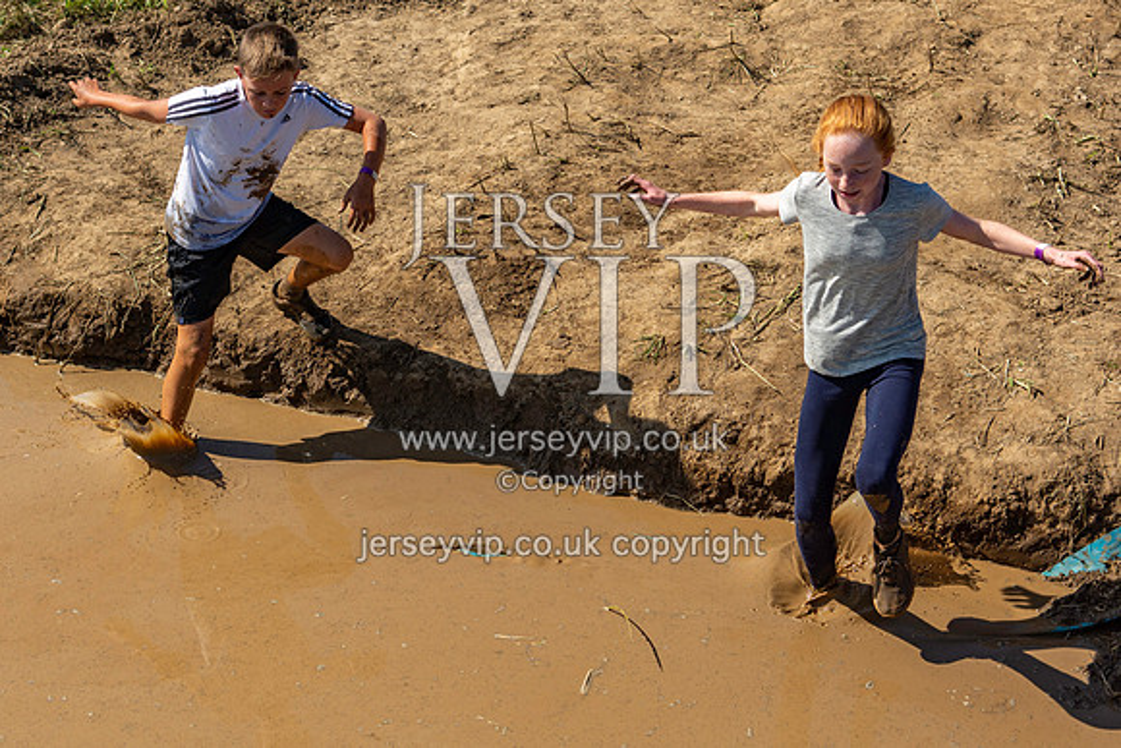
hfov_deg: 26.8
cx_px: 478
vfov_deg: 18.1
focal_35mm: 75
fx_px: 2346
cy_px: 380
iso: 100
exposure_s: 1/4000
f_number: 4
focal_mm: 38
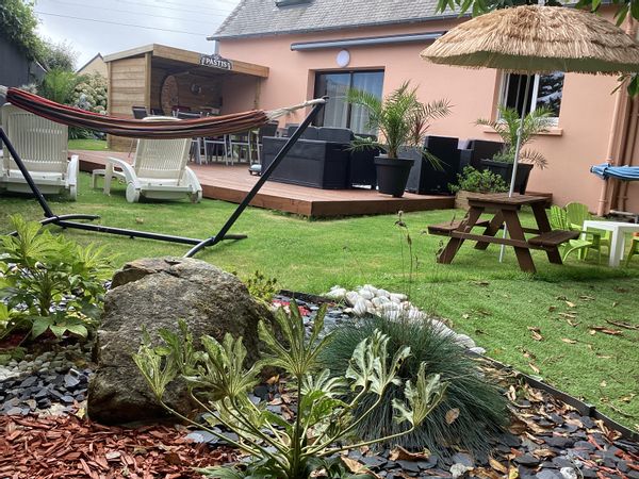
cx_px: 320
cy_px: 240
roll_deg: -3.3
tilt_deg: -9.7
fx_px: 572
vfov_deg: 45.4
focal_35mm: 31
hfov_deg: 58.4
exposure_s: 1/295
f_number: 2.4
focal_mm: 3.3
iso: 25
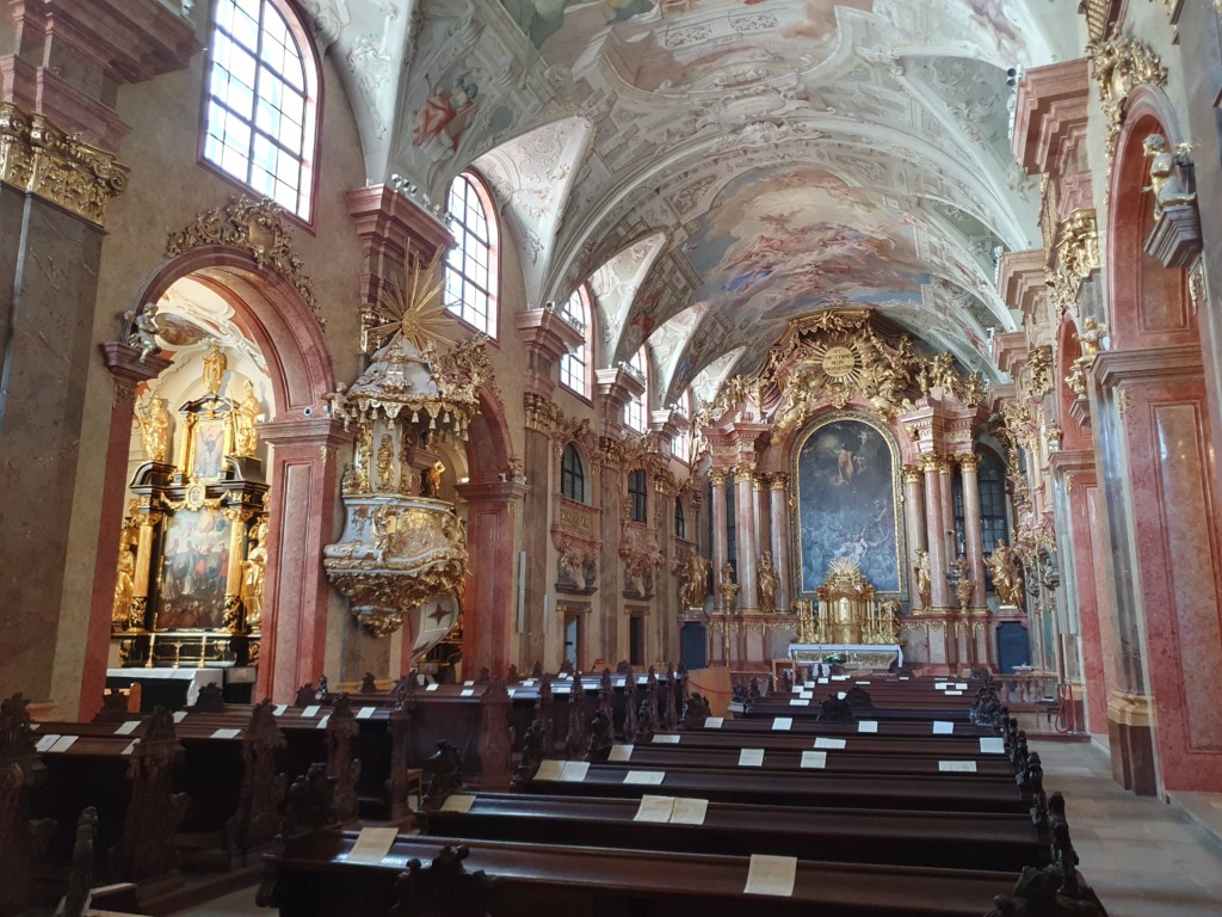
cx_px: 611
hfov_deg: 67.3
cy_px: 458
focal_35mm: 26
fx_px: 918
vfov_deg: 53.1
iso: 250
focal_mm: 4.32
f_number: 1.5
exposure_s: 1/50
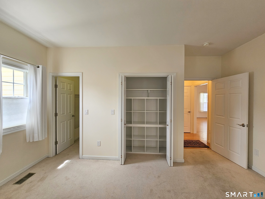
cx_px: 132
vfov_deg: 89.9
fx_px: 100
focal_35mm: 13
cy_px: 100
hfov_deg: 106.2
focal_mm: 2.2
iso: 100
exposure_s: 1/120
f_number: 2.2
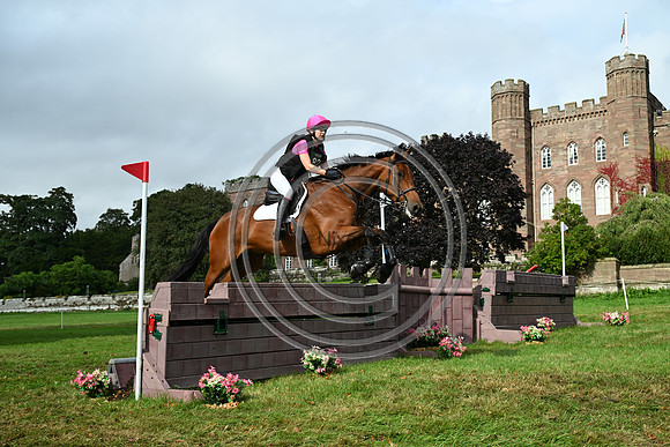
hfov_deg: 48.4
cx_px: 335
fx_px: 745
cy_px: 224
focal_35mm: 40
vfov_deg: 33.4
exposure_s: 1/1250
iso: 280
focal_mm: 40
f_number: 5.6
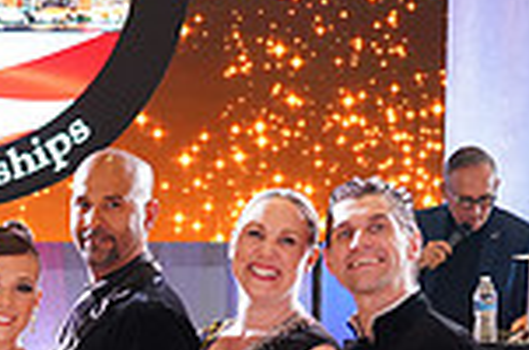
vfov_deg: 10.2
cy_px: 481
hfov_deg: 15.4
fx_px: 1921
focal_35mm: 131
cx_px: 11
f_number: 4
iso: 1600
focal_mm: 34
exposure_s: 1/160
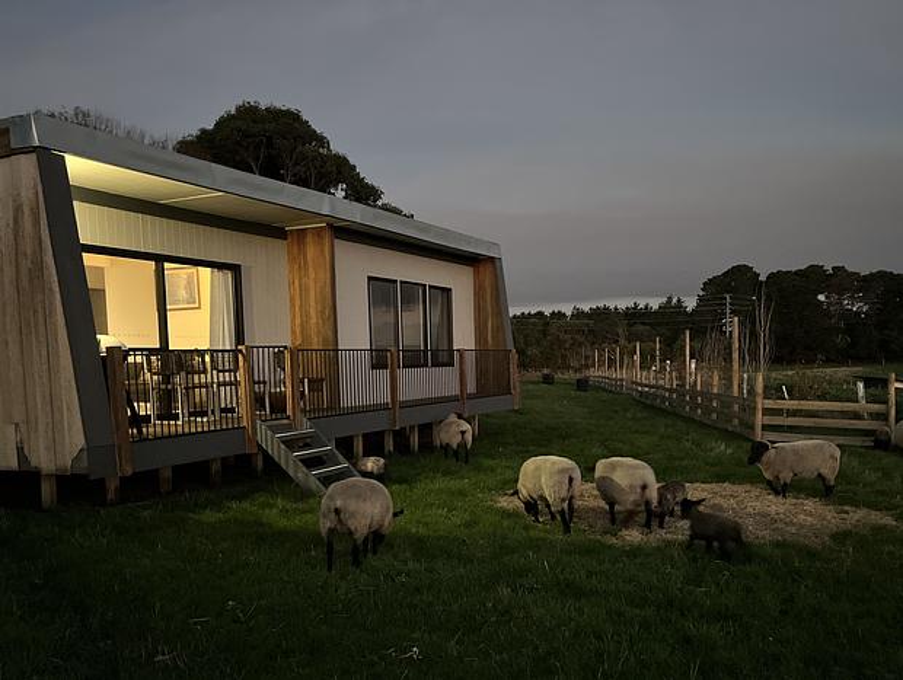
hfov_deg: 67.2
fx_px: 679
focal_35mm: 26
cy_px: 340
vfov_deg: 53.2
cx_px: 452
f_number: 1.6
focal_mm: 5.1
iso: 1600
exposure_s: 1/15
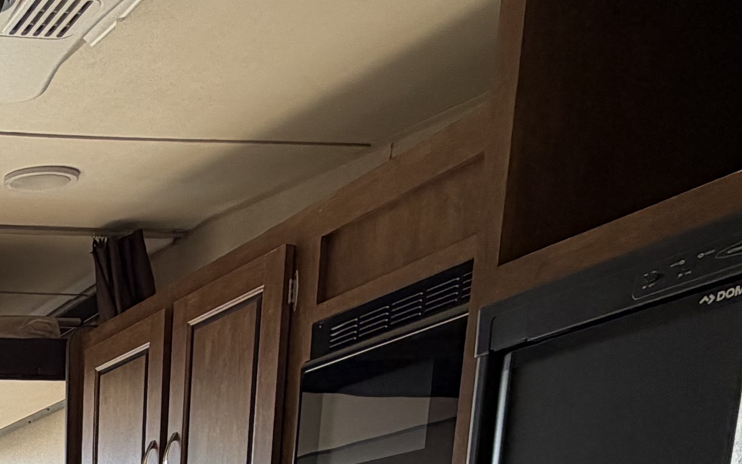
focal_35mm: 53
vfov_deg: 17.9
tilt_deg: -13.4
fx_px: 1072
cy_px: 896
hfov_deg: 30.4
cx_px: -215
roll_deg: +1.7
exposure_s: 1/217
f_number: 2.2
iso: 40
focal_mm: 2.22
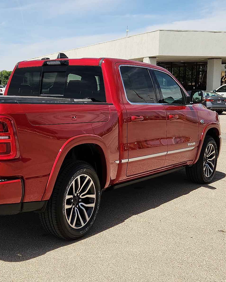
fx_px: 251
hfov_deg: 45.8
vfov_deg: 58.8
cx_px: 42
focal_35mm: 30
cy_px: 141
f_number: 1.8
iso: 50
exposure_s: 1/2000
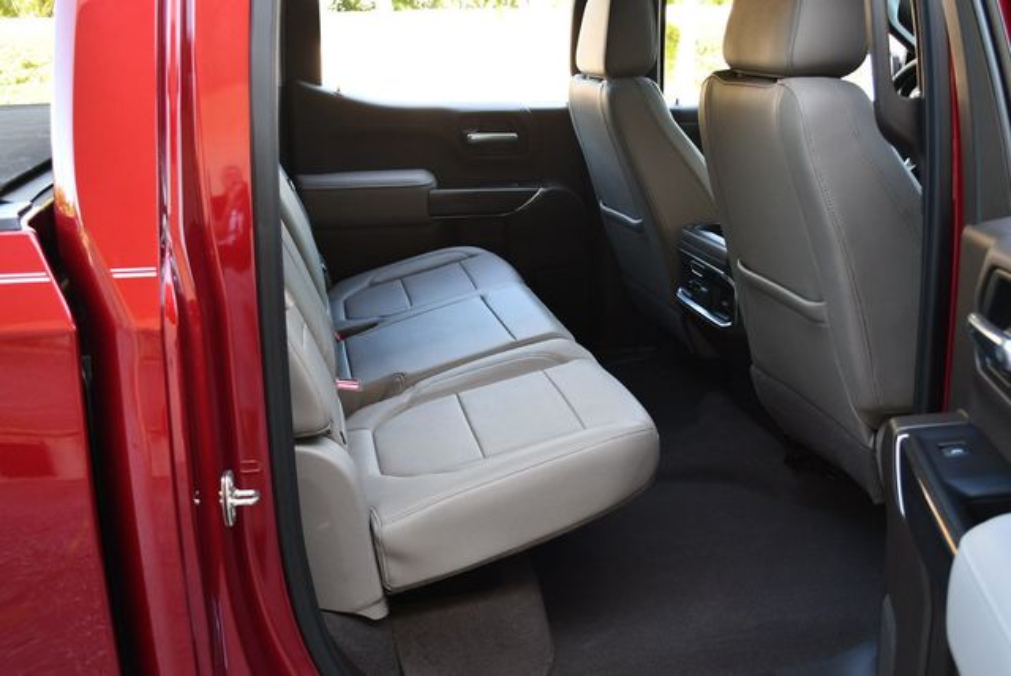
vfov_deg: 36.9
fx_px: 1012
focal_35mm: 36
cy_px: 338
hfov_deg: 53.1
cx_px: 506
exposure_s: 1/250
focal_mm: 18
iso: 720
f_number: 3.5
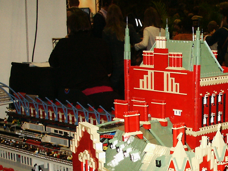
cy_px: 156
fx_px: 580
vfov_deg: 16.5
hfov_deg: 21.8
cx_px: 204
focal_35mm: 88
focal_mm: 7.18
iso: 200
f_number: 3
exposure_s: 1/45
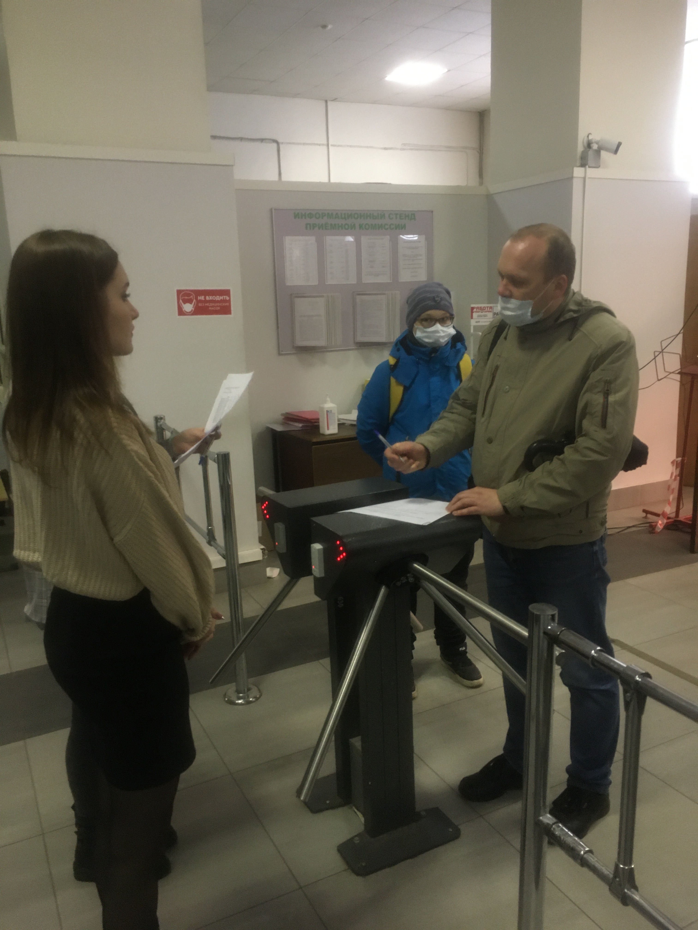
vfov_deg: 61.7
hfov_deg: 48.2
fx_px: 780
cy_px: 465
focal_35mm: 29
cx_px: 349
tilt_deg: -13.3
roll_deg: +1.8
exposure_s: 1/33
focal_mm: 4.15
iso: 200
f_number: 2.2
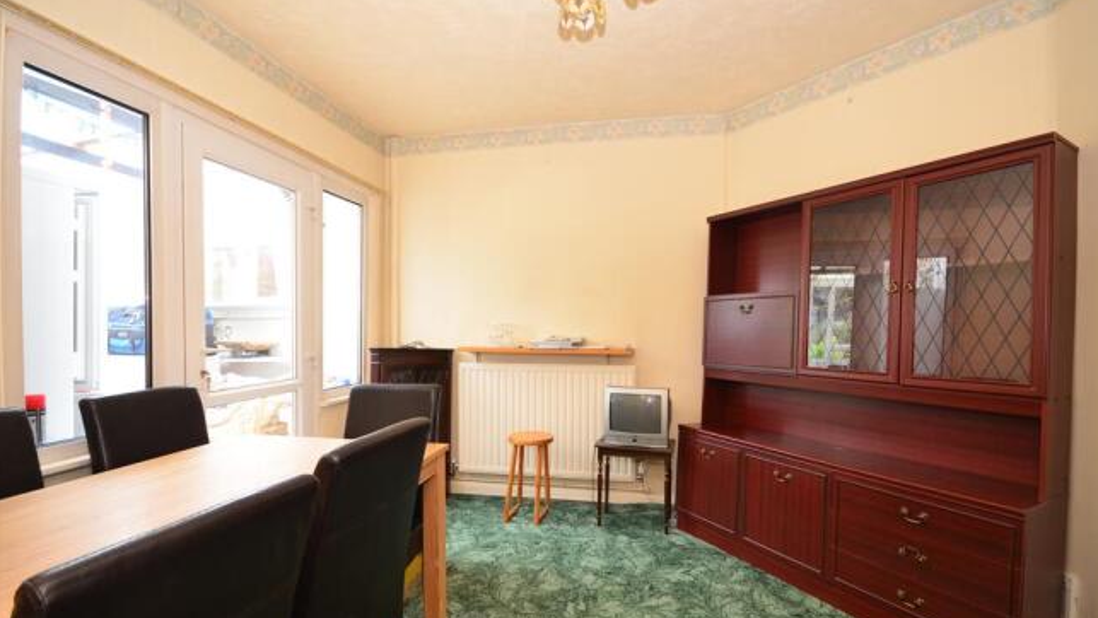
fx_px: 466
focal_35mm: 16
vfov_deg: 67.1
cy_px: 326
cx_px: 555
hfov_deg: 99.4
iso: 640
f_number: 6.3
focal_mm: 10
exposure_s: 1/8
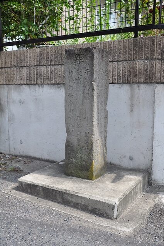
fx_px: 257
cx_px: 82
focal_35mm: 38
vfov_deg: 51.3
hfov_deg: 35.4
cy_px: 123
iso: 250
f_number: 4.5
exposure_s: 1/1000
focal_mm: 25
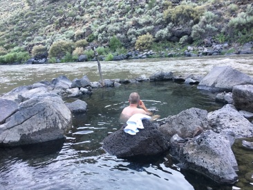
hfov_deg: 61.7
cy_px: 95
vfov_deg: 48.2
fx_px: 212
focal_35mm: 29
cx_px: 126
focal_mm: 4.15
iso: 40
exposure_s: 1/30
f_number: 2.2
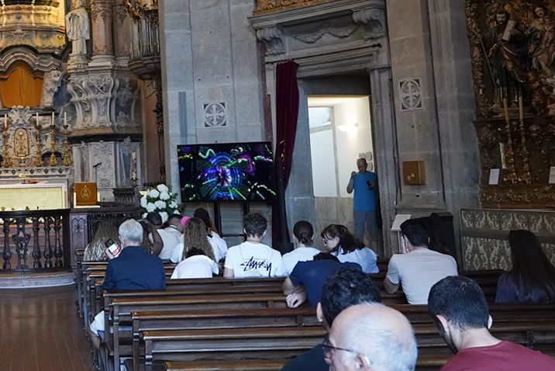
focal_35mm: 67
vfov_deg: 19.7
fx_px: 1033
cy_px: 3
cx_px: 19
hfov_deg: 28.5
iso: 3200
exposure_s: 1/80
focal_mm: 24
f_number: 5.6
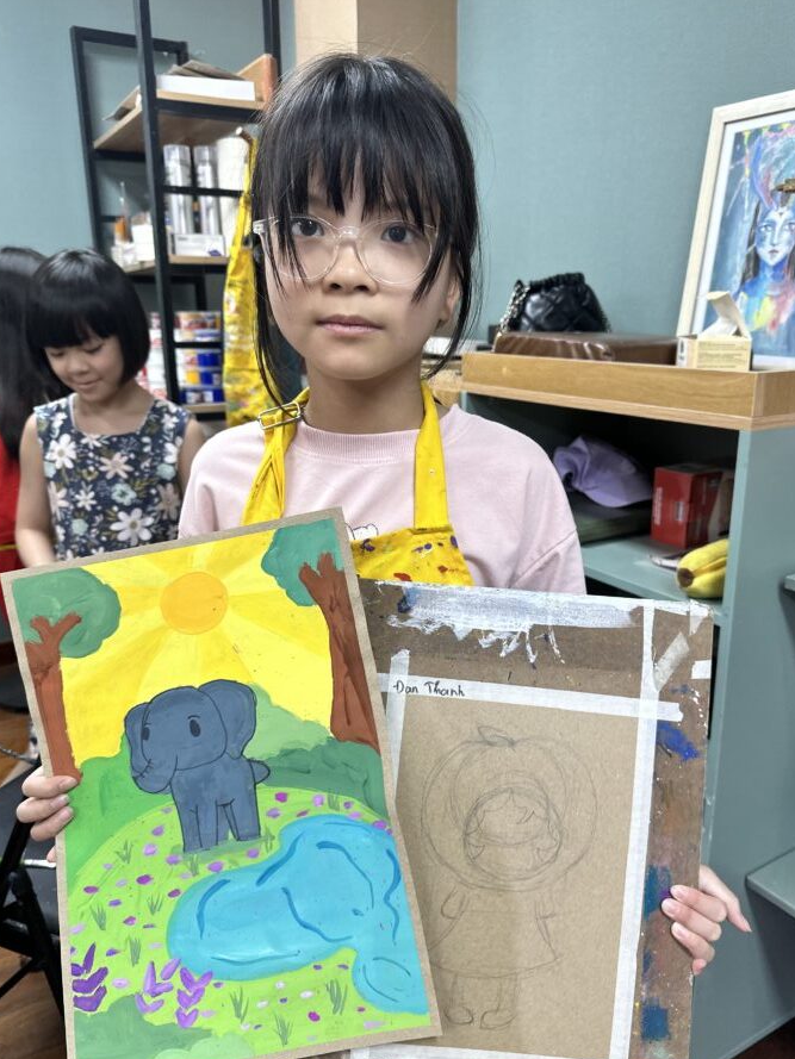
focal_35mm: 27
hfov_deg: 51.3
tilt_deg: -16.1
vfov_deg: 65.3
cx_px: 429
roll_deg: -0.4
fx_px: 827
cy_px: 563
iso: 125
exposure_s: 1/100
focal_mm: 6.86
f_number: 1.78
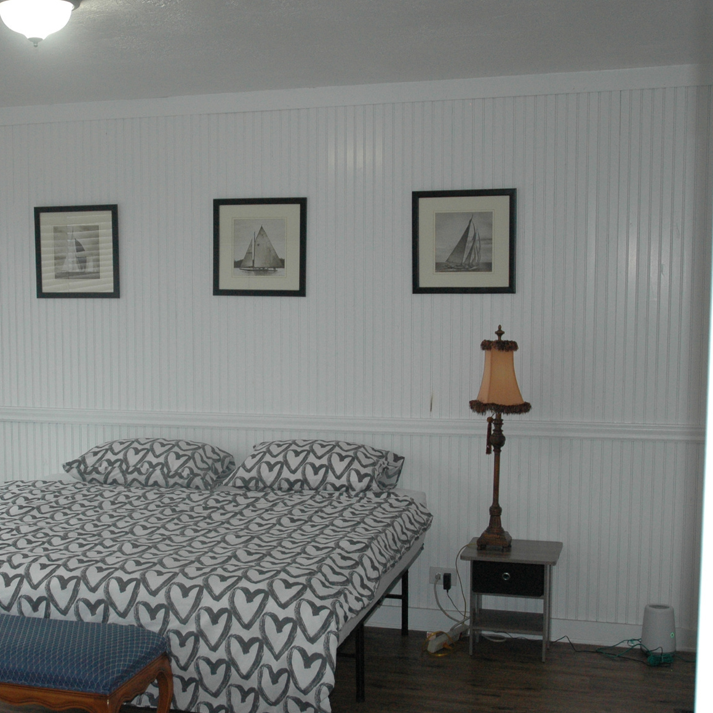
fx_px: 1258
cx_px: 199
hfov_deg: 31.2
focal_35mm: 54
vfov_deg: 31.6
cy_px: 394
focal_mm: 24
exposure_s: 1/125
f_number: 3.8
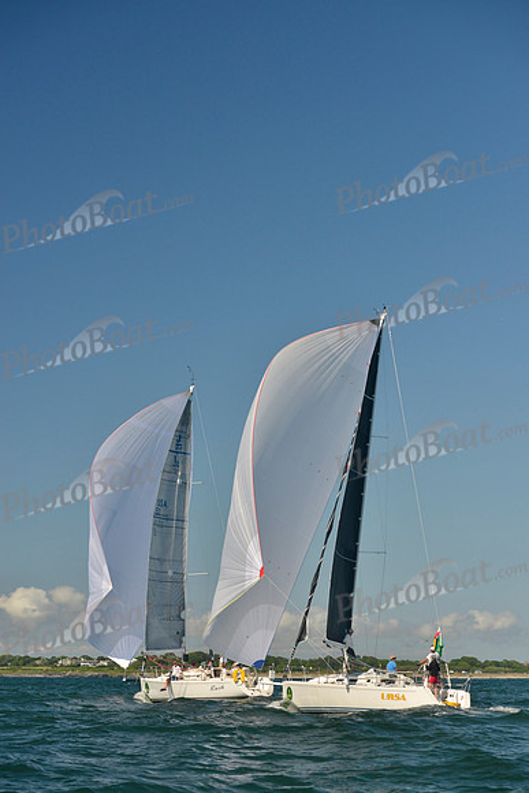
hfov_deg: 19.5
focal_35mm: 70
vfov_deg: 28.8
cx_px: 264
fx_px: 1542
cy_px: 396
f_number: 7.1
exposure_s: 1/1250
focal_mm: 70
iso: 400
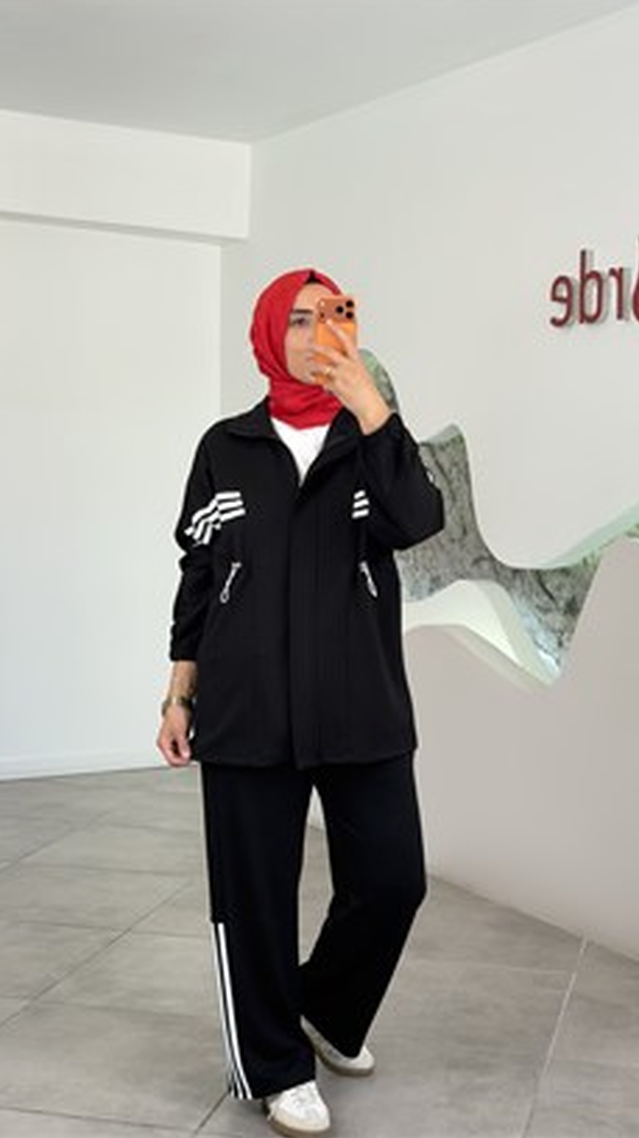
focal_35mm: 53
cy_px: 565
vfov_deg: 39.2
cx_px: 318
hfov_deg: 22.6
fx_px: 1599
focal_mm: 6.76
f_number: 1.78
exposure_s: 1/121
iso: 50
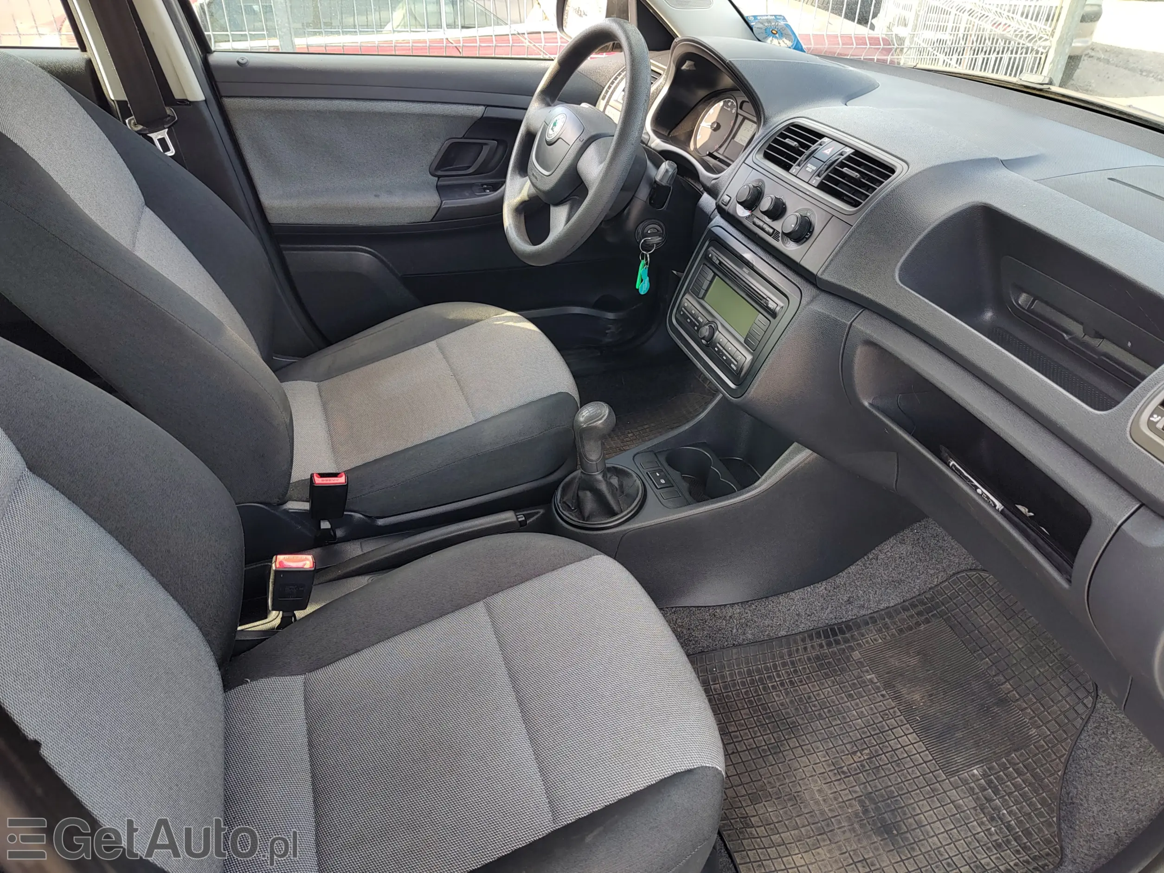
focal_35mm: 23
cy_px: 436
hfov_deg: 73.9
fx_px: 773
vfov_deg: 58.9
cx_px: 582
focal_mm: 5.56
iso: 100
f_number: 1.8
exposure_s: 1/114
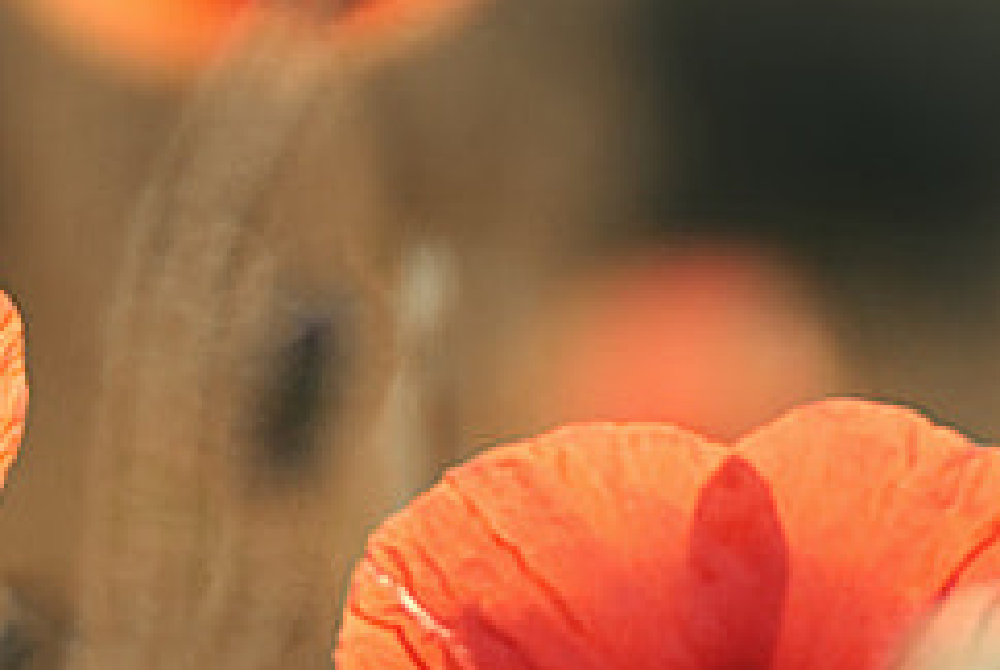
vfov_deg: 1.0
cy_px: 554
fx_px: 38574
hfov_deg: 1.5
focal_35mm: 1387
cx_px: -298
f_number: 4.5
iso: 100
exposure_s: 1/200
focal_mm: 140
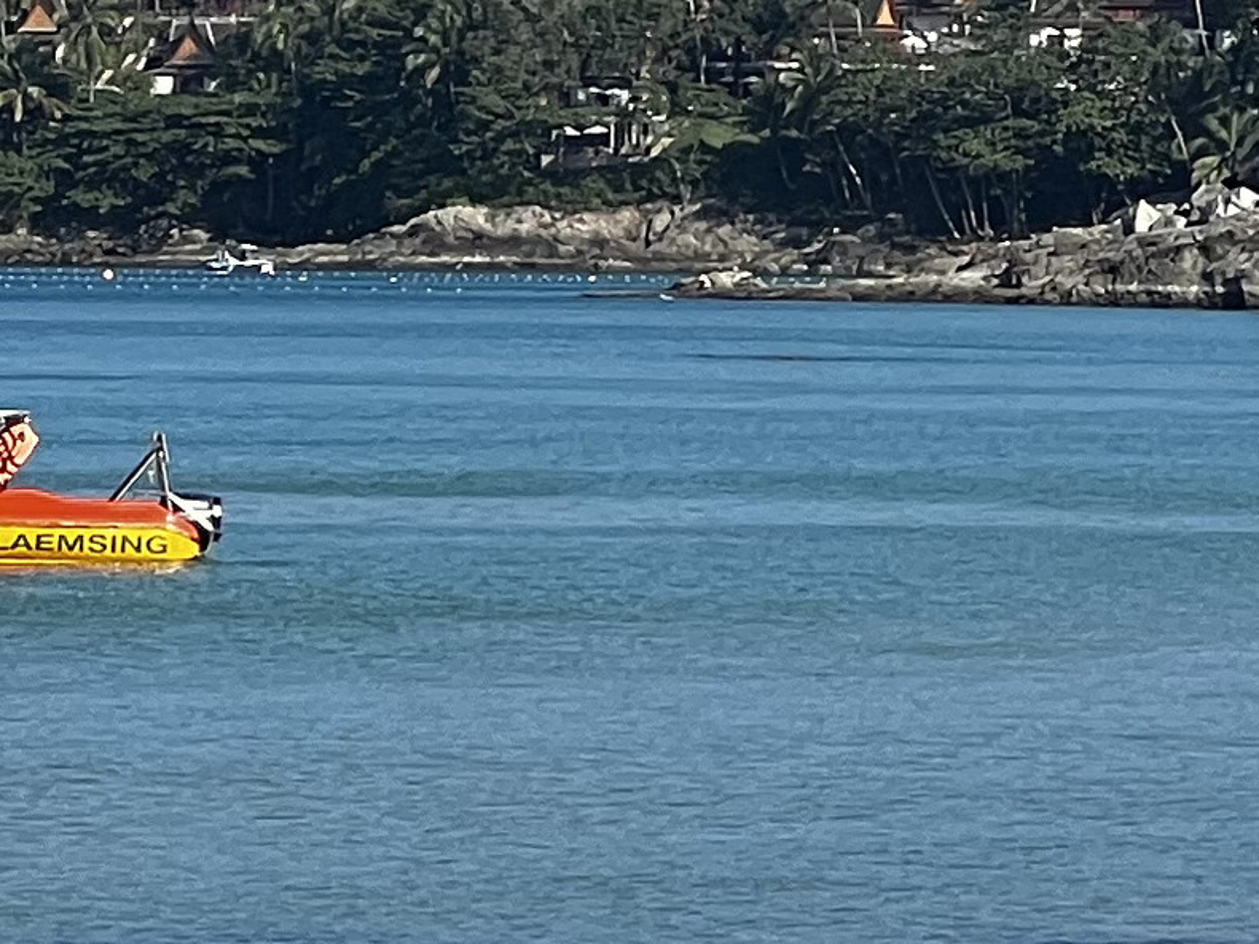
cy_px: 45
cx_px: 2456
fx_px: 14180
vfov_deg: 3.8
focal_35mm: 390
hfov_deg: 5.0
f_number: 2.8
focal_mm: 9
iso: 32
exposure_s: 1/847
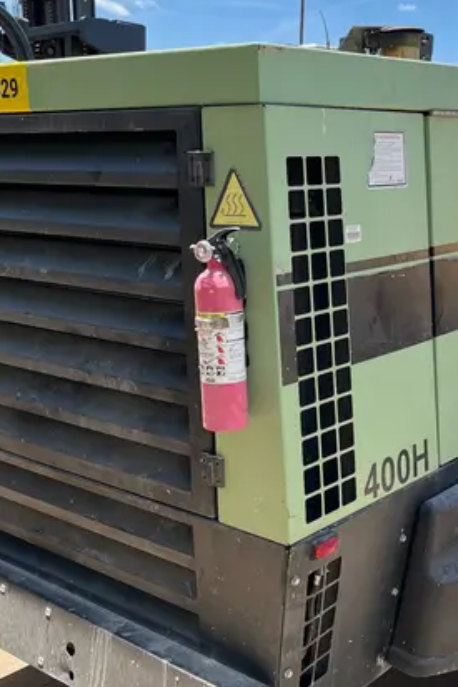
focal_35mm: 48
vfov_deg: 41.1
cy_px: 378
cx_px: 300
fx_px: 917
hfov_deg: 27.9
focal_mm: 5.1
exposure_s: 1/1623
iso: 50
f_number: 1.6
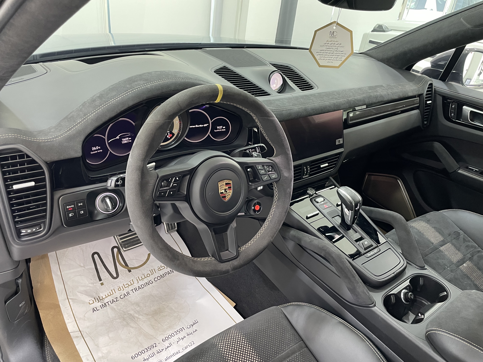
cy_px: 181
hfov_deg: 67.3
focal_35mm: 26
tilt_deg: -30.0
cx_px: 242
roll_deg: -7.2
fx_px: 363
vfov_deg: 53.1
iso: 250
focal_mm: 4.2
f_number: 1.6
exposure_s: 1/50
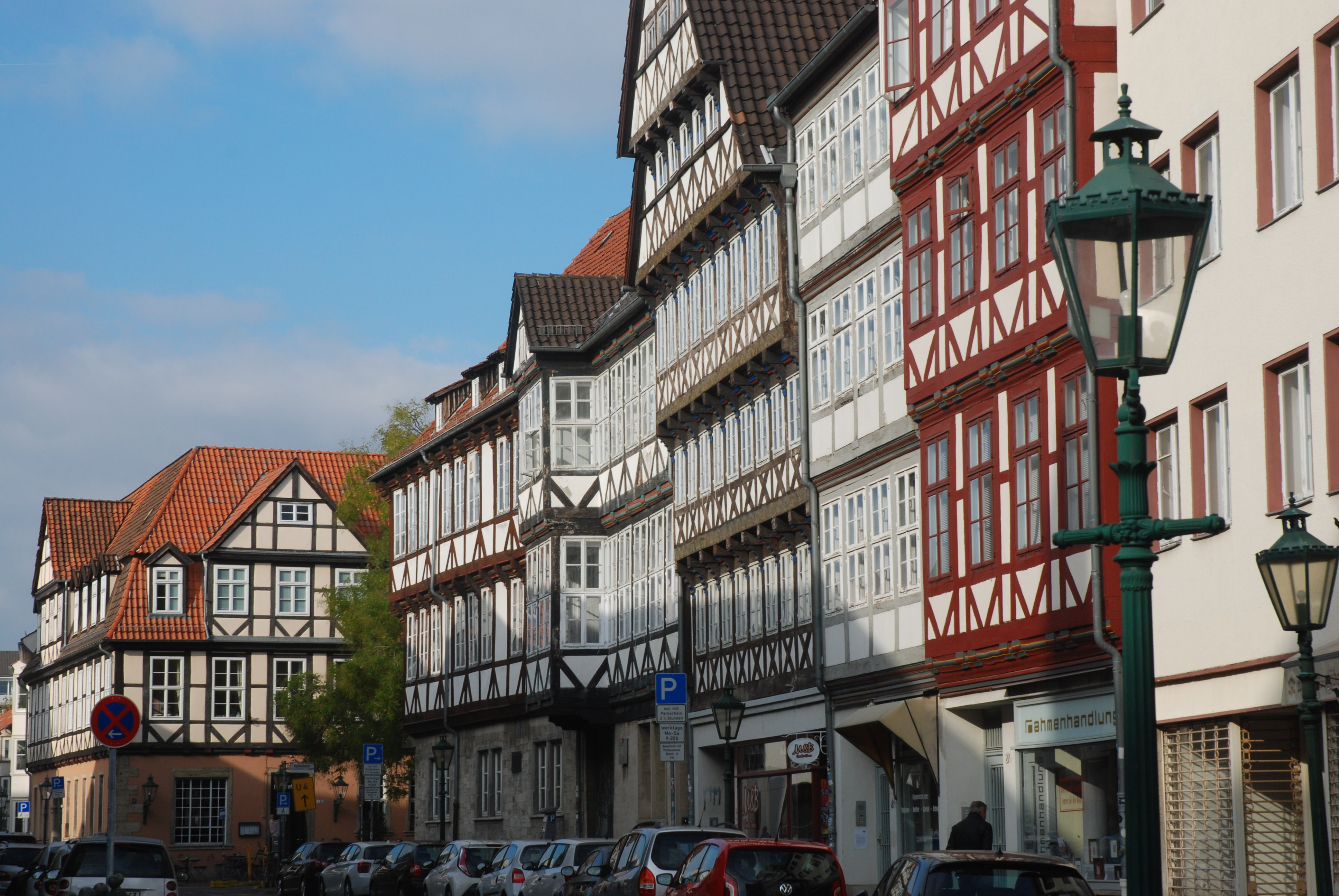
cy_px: 448
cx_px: 670
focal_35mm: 78
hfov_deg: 26.0
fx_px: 2905
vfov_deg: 17.5
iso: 250
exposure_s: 1/250
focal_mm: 52
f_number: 14
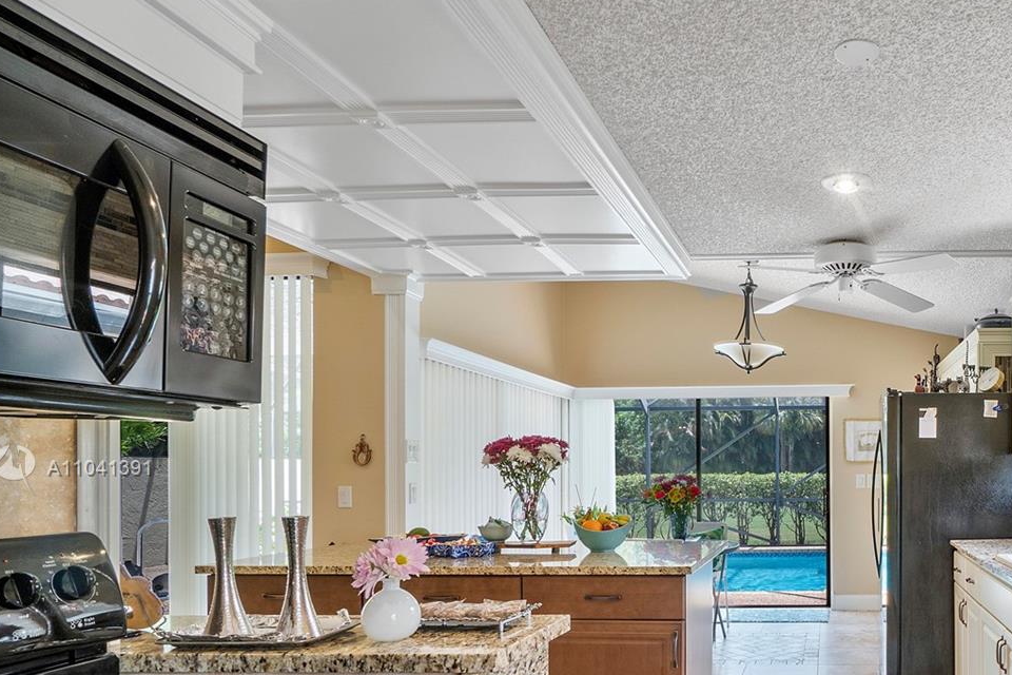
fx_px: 703
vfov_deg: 50.0
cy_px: 469
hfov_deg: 64.3
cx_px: 830
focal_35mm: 25
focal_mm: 10
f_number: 11
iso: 160
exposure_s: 1/6
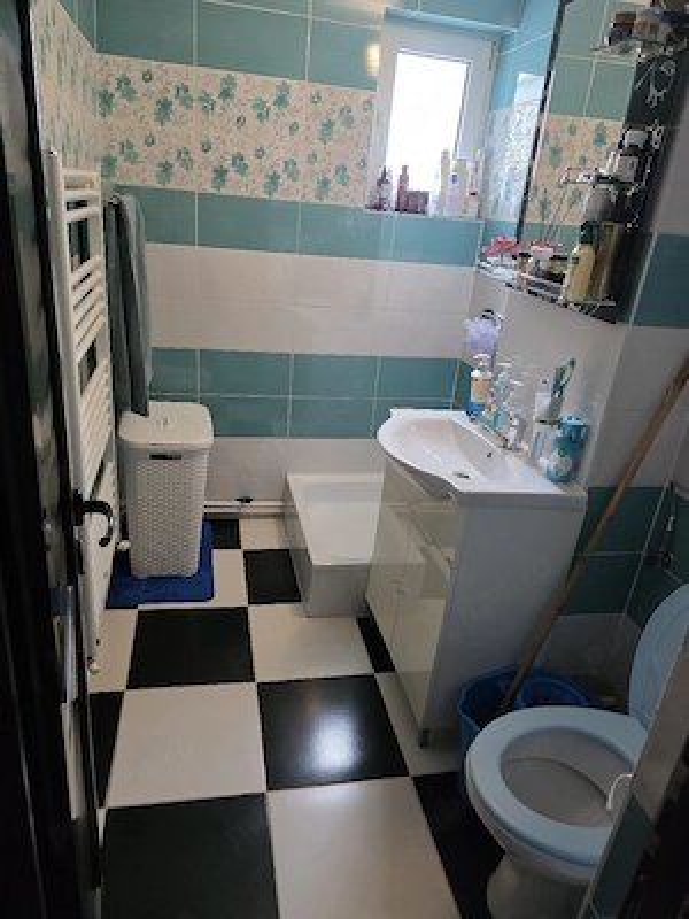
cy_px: 460
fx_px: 610
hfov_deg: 58.9
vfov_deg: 73.9
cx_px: 344
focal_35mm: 23
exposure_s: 1/101
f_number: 1.7
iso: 800
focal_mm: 6.3
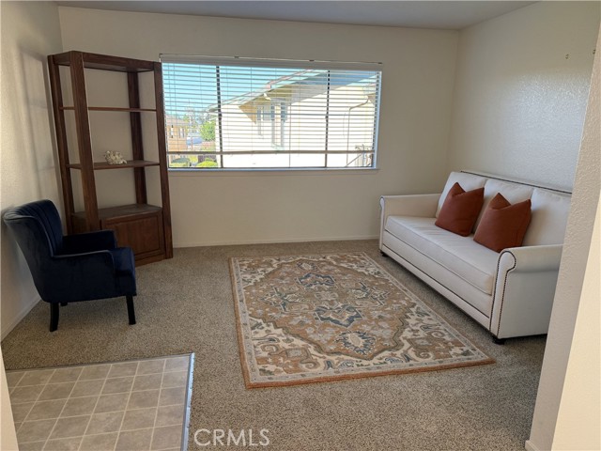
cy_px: 226
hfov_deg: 71.6
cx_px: 300
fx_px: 417
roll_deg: -0.7
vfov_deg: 56.8
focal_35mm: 24
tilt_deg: -14.3
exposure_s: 1/287
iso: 100
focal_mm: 6.76
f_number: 1.78
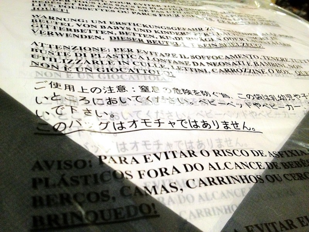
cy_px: 116
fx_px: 312
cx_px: 154
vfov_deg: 40.7
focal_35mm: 35
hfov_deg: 52.6
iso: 400
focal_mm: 4.28
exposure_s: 1/20
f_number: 2.4
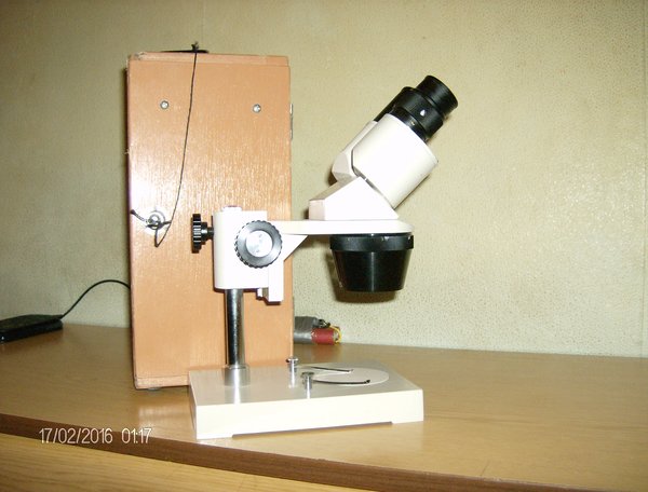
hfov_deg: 51.1
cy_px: 246
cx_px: 324
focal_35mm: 36
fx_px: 677
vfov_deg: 40.0
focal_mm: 6
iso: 200
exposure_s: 1/60
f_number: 2.8
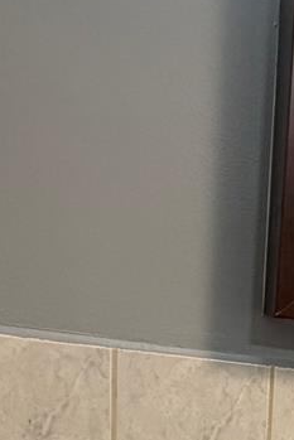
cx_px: 564
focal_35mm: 64
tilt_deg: -14.1
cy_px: 550
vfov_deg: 27.1
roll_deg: -9.1
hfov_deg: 16.7
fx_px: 783
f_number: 2.2
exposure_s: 1/60
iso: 160
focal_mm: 2.22
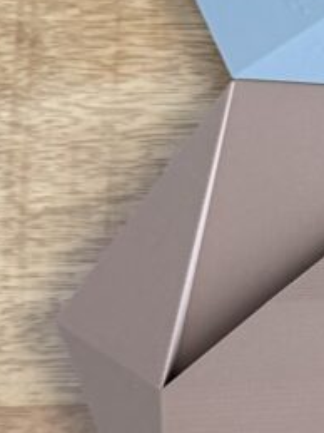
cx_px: 526
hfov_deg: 14.2
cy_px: 166
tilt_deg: -79.8
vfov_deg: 20.6
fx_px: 1187
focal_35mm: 95
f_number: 1.78
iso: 800
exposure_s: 1/60
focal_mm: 6.76
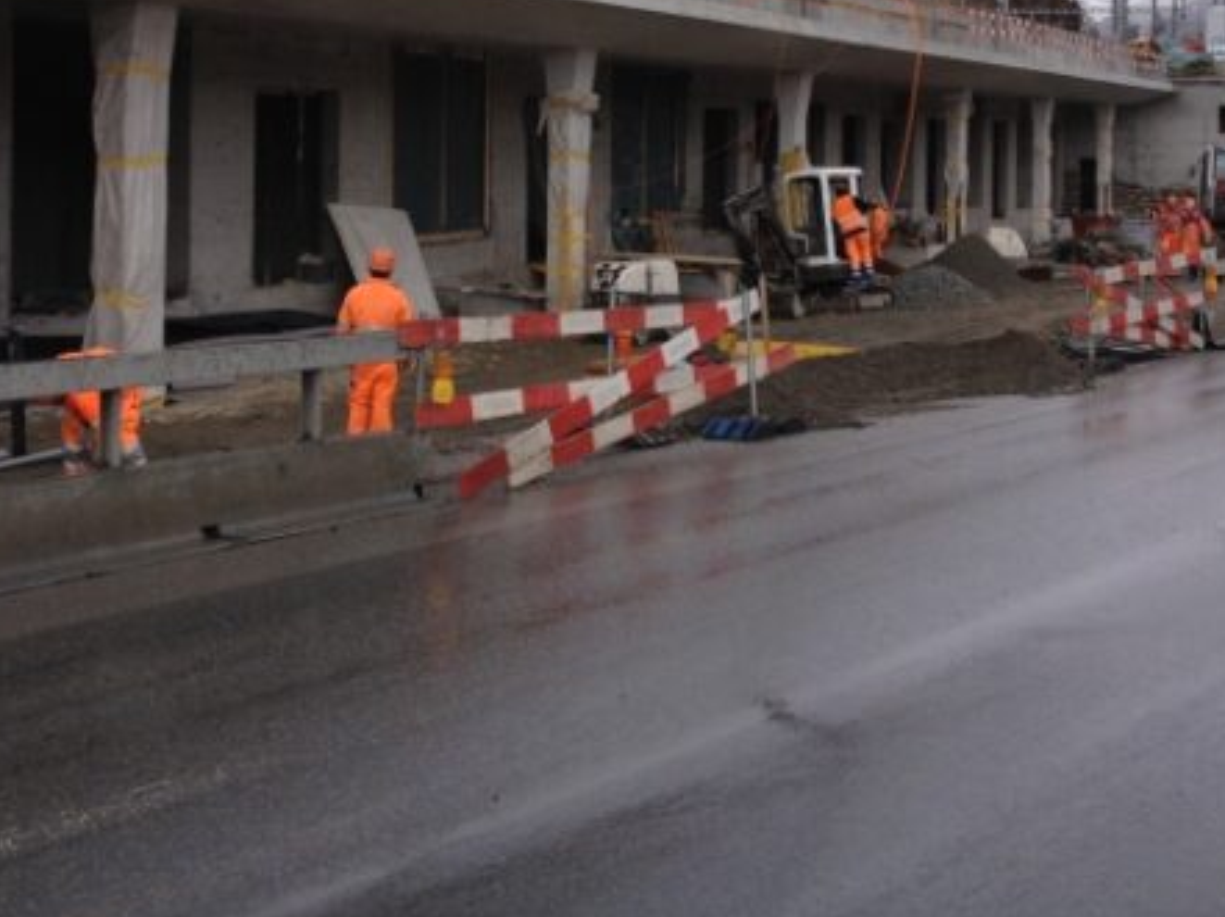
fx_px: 2157
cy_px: 142
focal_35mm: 61
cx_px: 550
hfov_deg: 31.7
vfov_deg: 23.5
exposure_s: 1/593
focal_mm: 4.28
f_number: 2.4
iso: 50
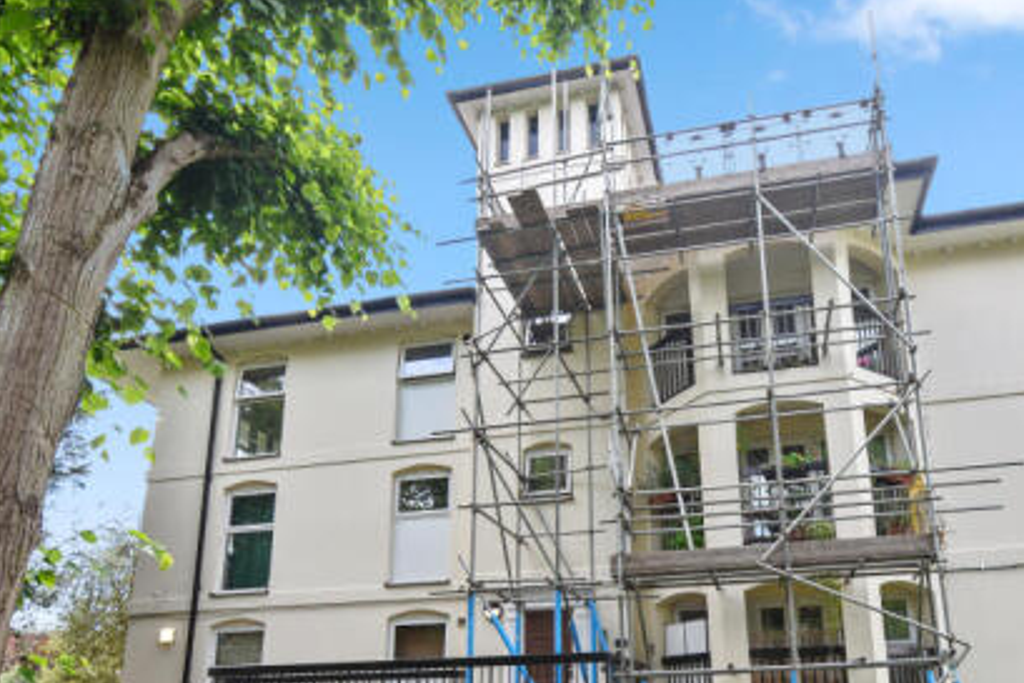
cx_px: 595
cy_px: 537
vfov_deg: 50.3
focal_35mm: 24
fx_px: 683
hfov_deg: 73.2
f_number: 8
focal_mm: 10
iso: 200
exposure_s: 1/125
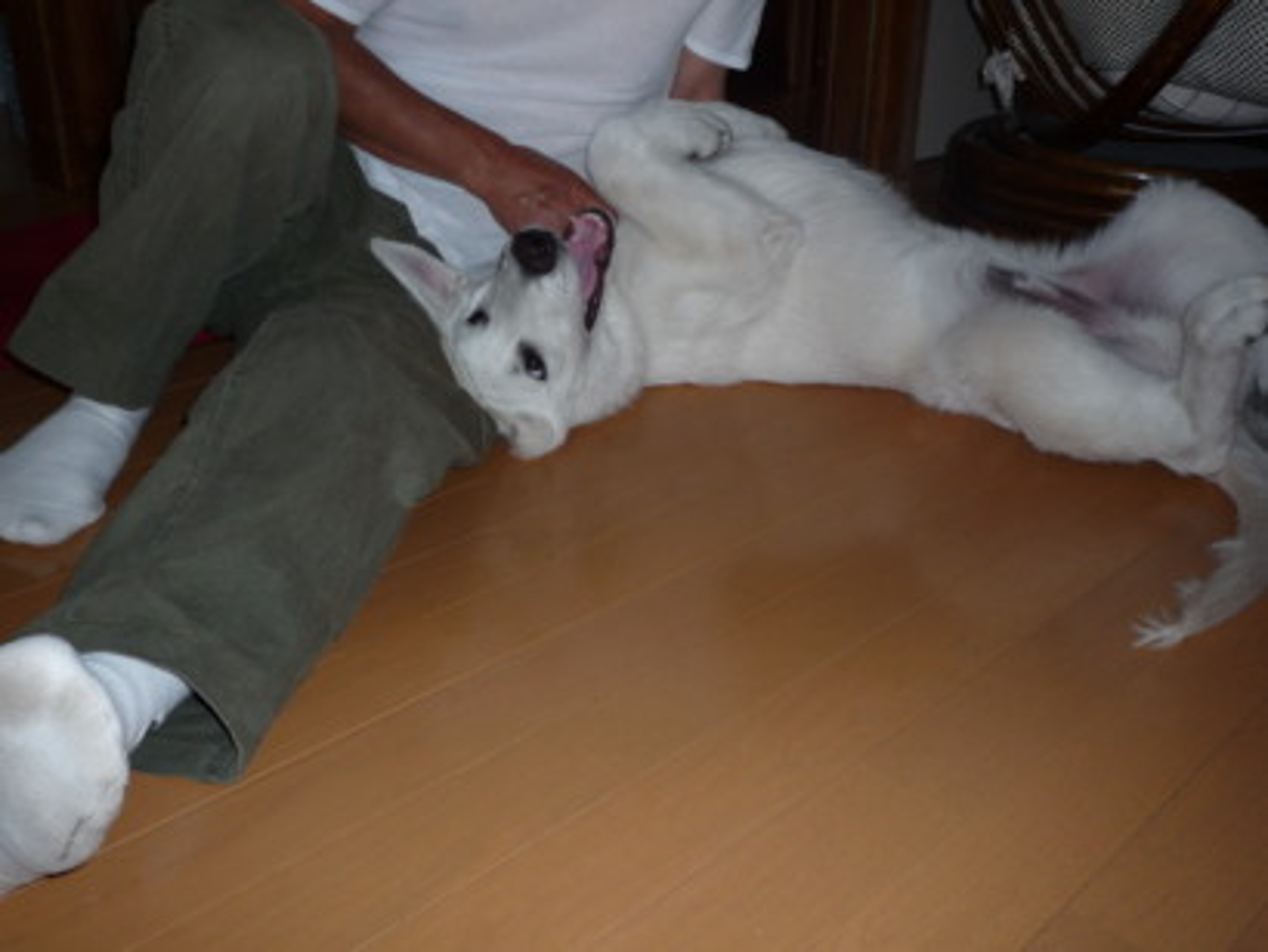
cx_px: 634
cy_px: 476
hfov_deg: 51.3
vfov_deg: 39.7
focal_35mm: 36
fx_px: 1319
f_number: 3.8
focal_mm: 6.3
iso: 100
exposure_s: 1/60
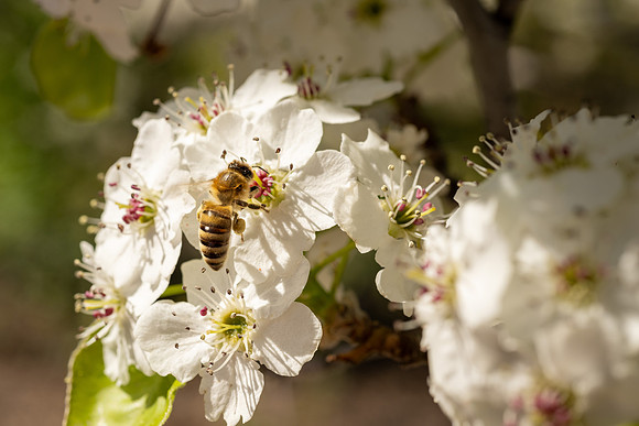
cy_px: 213
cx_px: 320
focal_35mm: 60
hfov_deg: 33.4
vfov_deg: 22.6
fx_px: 1065
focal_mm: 60
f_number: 10
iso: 160
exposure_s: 1/400
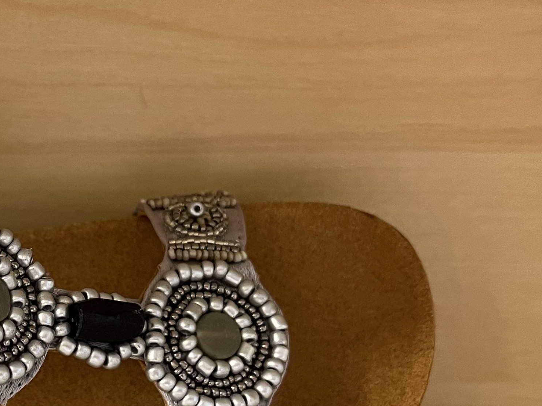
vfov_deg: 20.6
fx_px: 1111
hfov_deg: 26.2
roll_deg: +0.1
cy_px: 295
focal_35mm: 71
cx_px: 26
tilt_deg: -15.5
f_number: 1.5
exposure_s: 1/50
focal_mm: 5.7
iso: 320
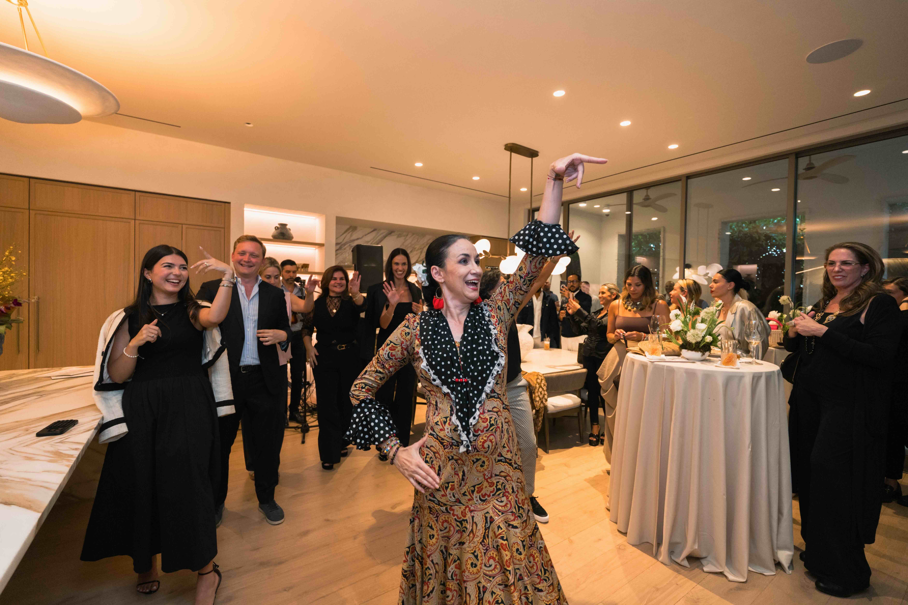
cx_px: 454
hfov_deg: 96.7
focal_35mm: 16
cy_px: 302
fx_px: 404
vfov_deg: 73.7
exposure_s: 1/250
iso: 2500
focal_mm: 16
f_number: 2.8
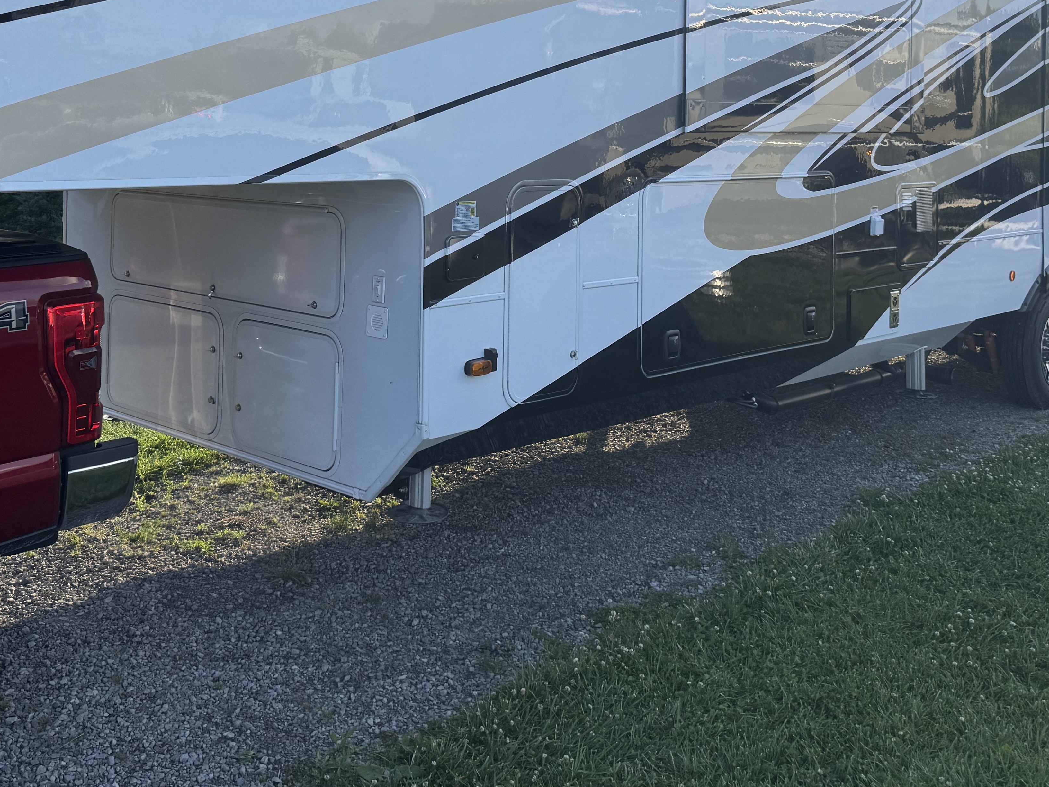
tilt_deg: -0.6
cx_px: 452
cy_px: 115
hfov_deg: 44.7
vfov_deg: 33.0
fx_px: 1273
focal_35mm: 42
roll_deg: -0.4
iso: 80
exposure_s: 1/2833
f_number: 1.78
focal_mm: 6.76
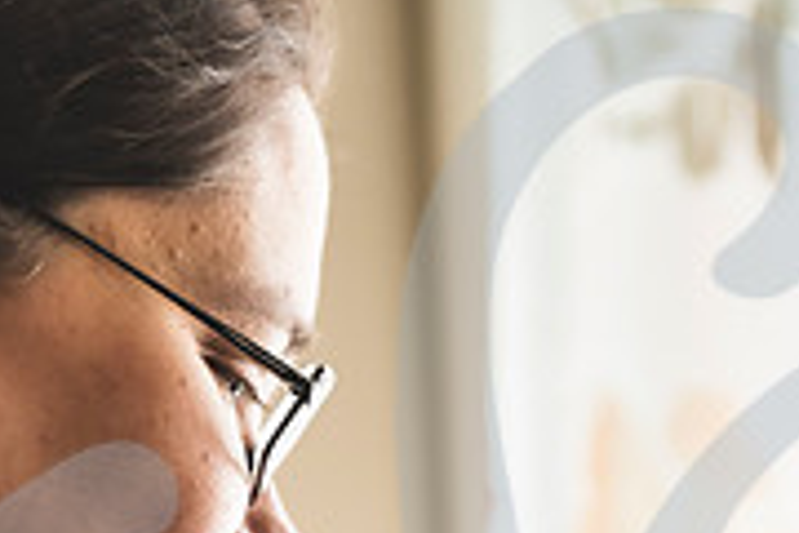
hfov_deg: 9.1
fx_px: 5016
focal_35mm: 226
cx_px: 559
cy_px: 837
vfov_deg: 6.0
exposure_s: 1/125
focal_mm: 70
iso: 250
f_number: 2.8
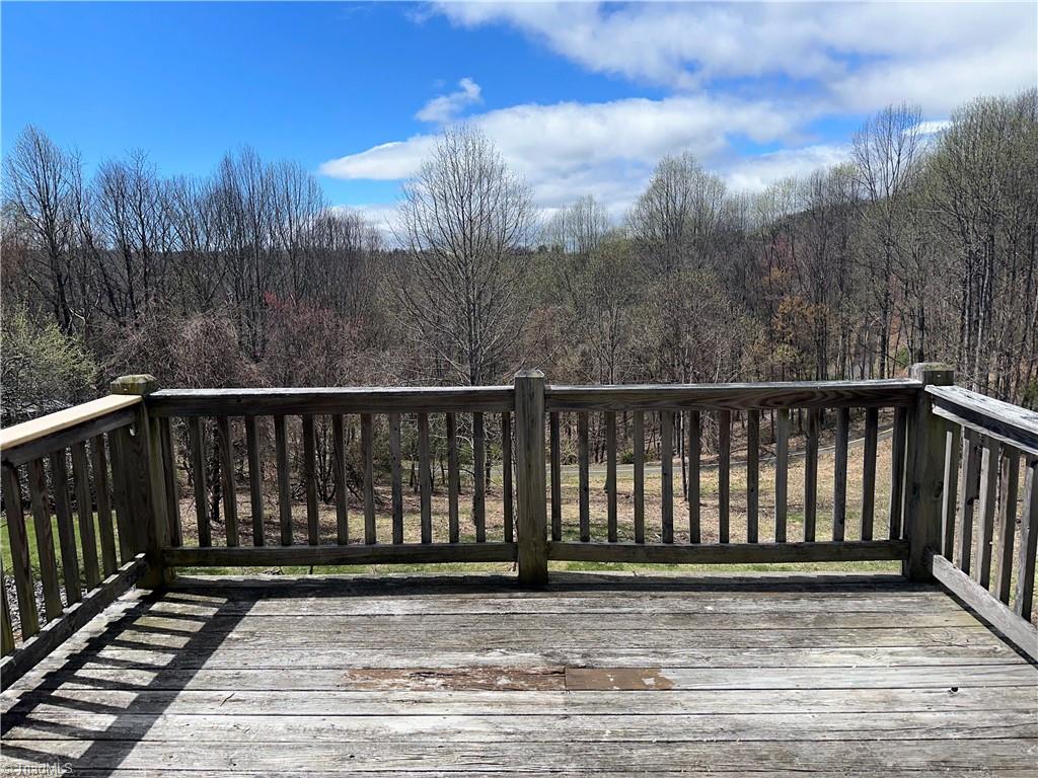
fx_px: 720
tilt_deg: -8.1
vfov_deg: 56.8
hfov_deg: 71.6
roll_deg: +0.6
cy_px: 389
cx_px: 519
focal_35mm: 24
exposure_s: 1/9709
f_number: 1.78
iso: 50
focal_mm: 6.86
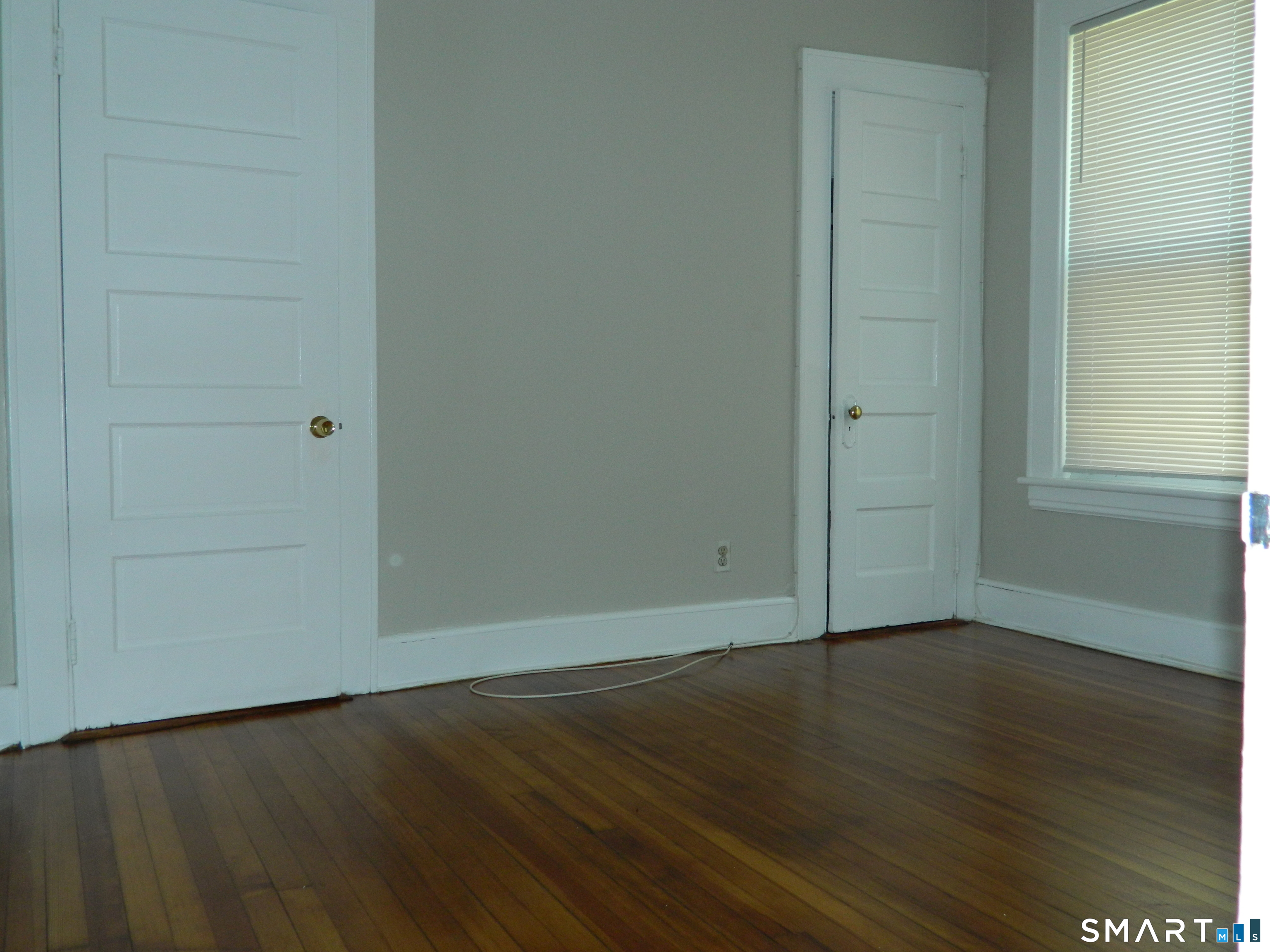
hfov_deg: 52.6
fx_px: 1284
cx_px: 635
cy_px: 476
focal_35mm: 35
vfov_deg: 40.7
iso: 200
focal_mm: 6.2
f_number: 3.3
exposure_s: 1/40
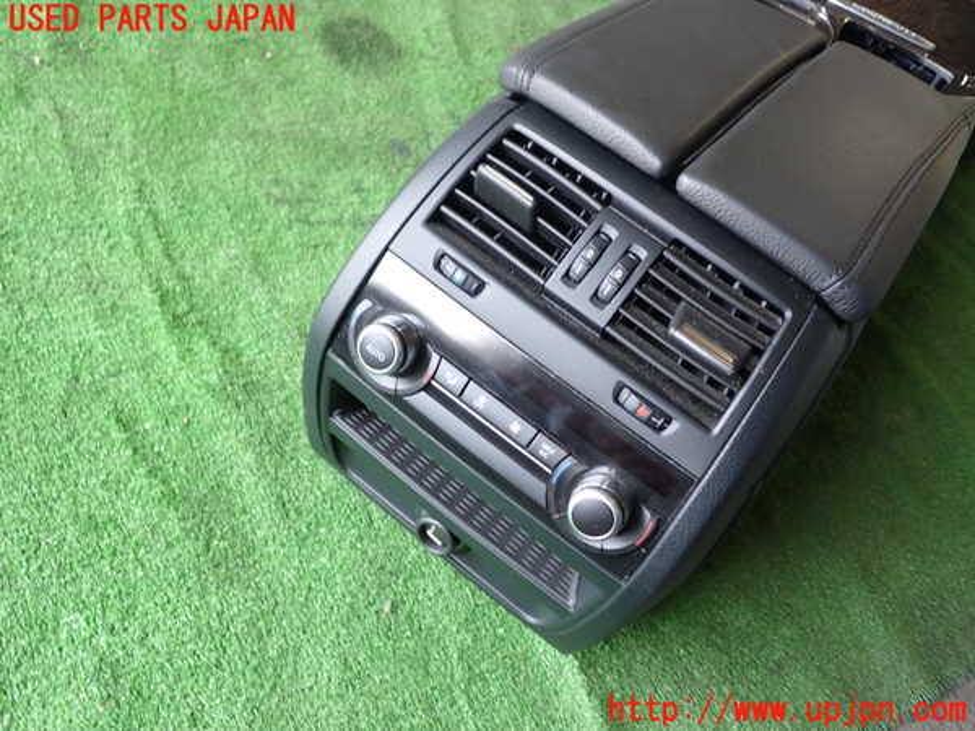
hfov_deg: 60.0
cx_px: 488
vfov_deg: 46.8
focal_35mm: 30
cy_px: 366
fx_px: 845
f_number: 2.3
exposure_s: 1/60
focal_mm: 5.4
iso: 160
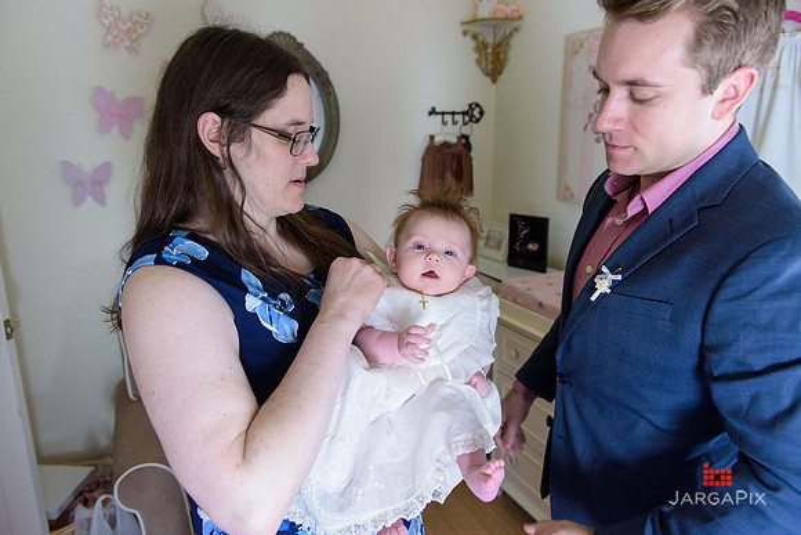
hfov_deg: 73.7
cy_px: 268
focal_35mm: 24
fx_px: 534
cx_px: 400
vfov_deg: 53.2
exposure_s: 1/125
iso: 1600
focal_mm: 24
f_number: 3.2
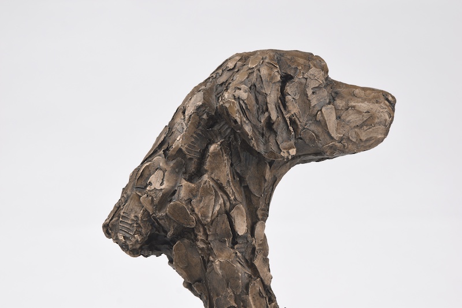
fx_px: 3849
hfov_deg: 6.9
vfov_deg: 4.6
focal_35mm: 300
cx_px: 231
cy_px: 154
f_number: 11
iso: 100
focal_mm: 200
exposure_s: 1/125
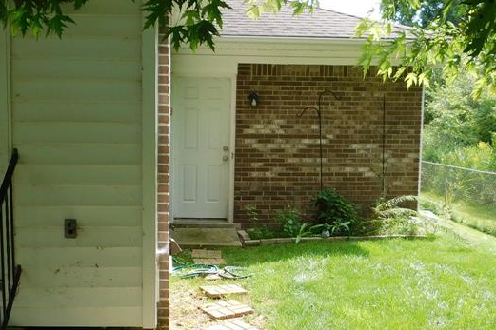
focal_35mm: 47
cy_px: 195
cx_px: 204
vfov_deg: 28.6
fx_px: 647
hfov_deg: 41.8
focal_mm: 4
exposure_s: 1/400
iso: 125
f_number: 3
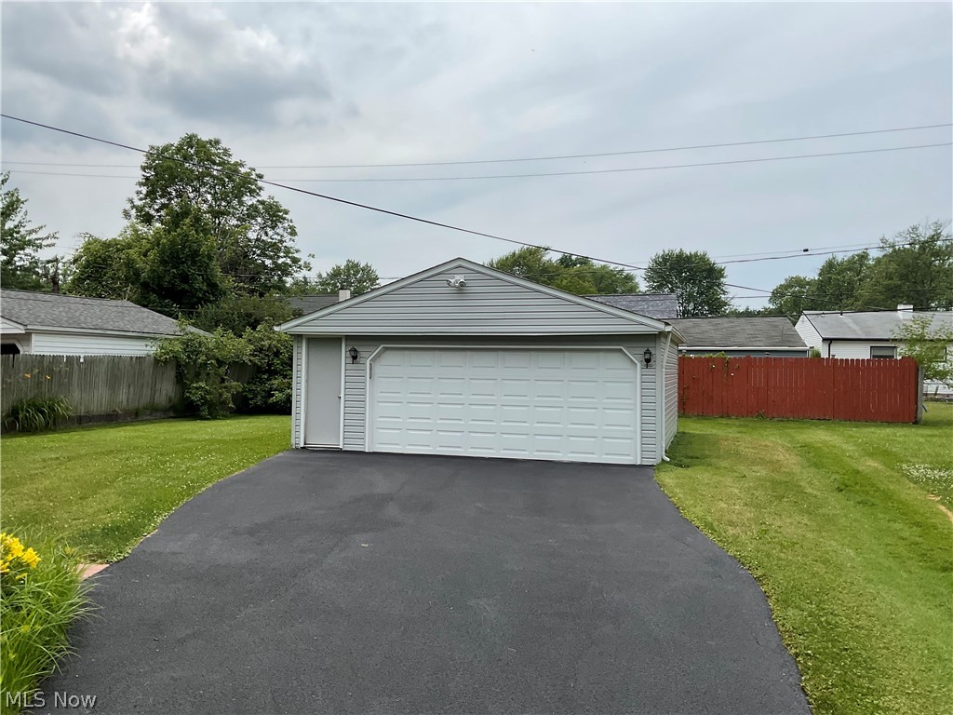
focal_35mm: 29
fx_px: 798
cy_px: 358
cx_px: 476
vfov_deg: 48.2
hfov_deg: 61.7
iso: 16
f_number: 1.8
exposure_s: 1/3125
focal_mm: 3
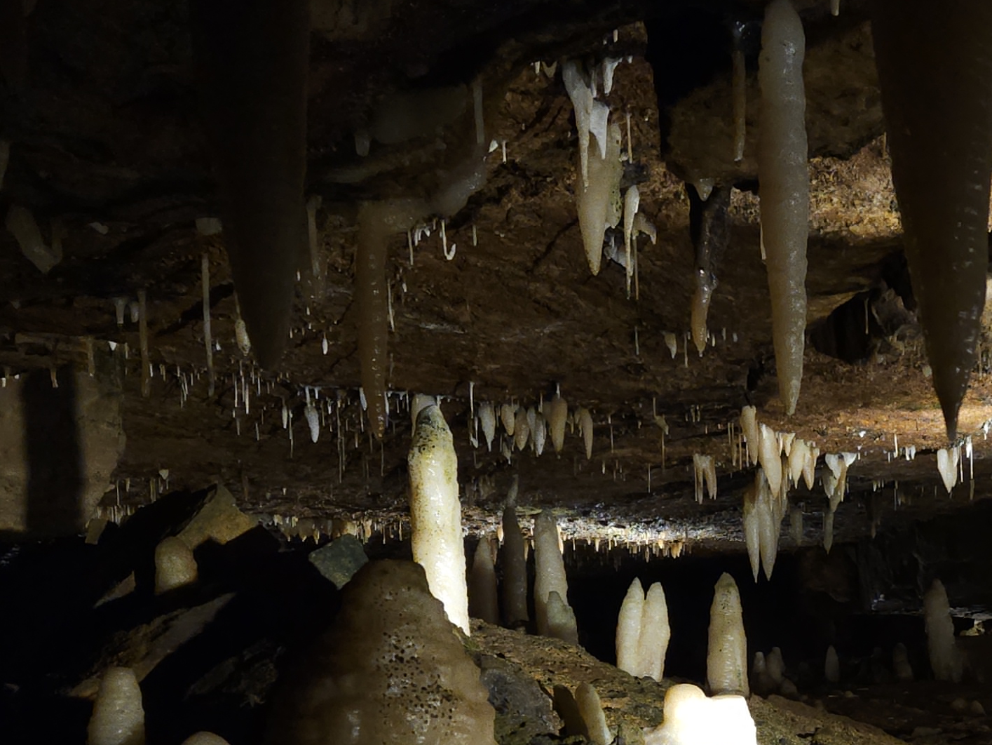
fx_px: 1863
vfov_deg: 21.6
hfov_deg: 27.5
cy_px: 784
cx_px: 1065
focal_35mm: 65
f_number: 1.8
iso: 400
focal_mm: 5.4
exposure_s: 1/60
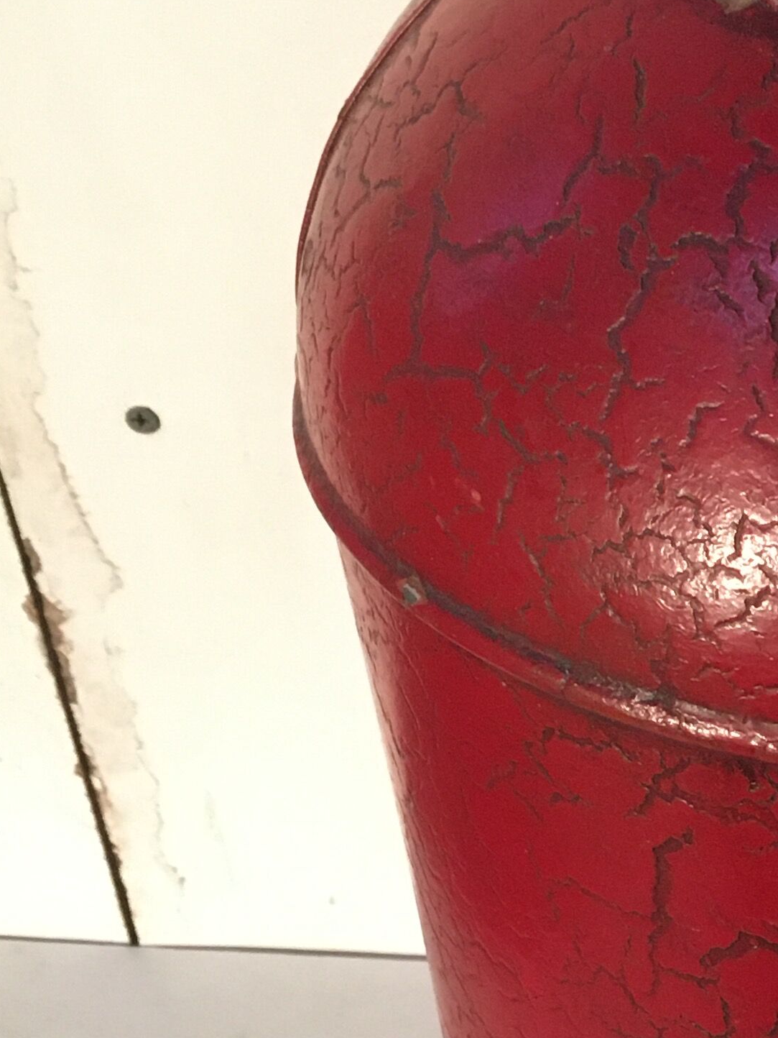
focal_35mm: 81
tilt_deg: -35.9
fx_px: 2427
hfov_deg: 16.9
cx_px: 1083
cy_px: 579
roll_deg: -1.9
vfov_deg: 24.1
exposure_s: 1/25
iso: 200
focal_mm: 4.15
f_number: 2.2
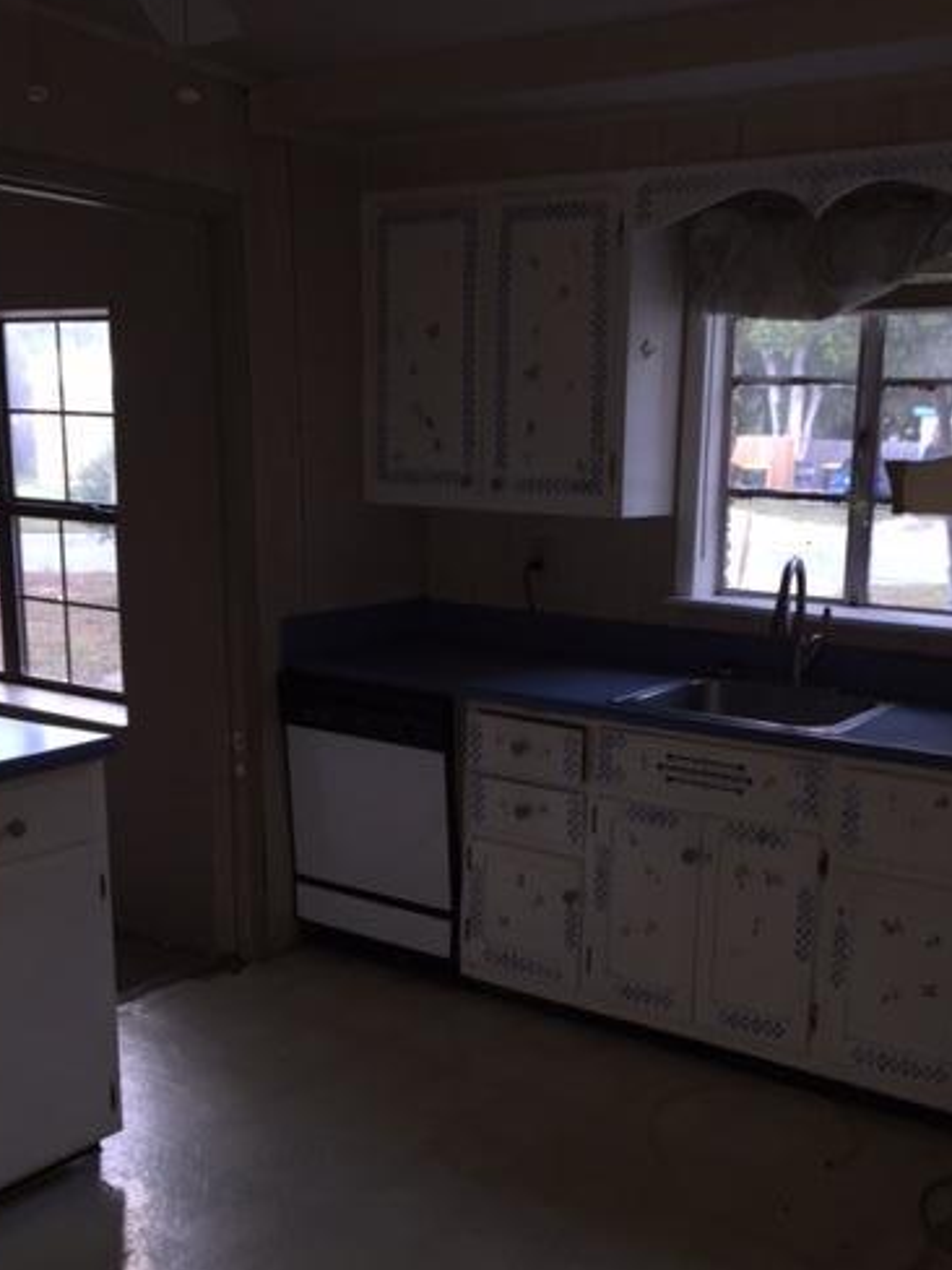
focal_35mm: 38
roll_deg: -1.3
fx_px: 1393
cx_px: 585
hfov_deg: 37.5
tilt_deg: -11.7
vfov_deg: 48.7
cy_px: 750
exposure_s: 1/30
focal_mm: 4.15
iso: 50
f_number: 2.2
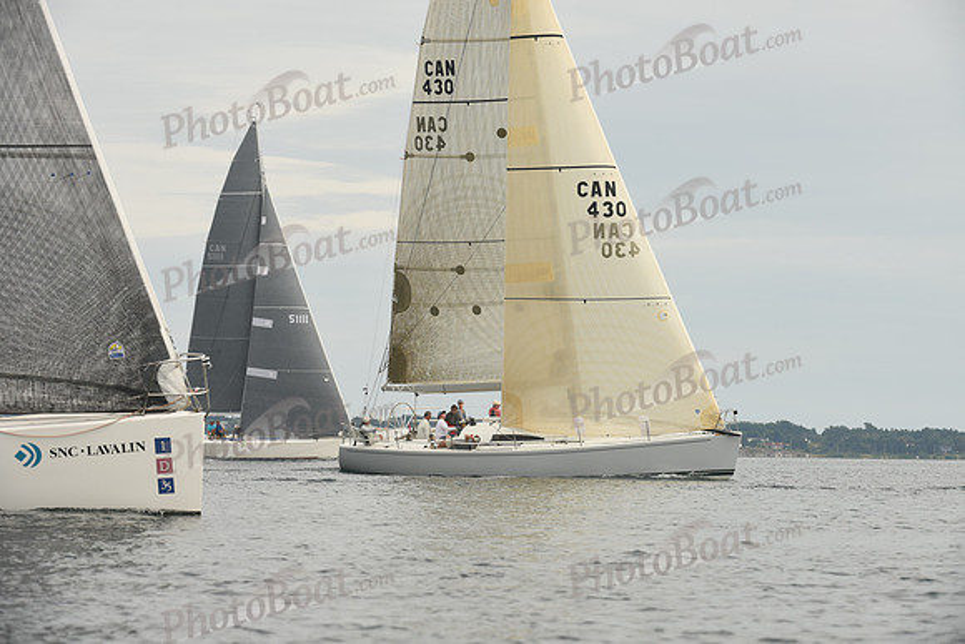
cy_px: 322
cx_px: 482
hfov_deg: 10.3
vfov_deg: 6.9
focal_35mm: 200
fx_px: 5362
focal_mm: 200
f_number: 9
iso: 400
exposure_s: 1/640
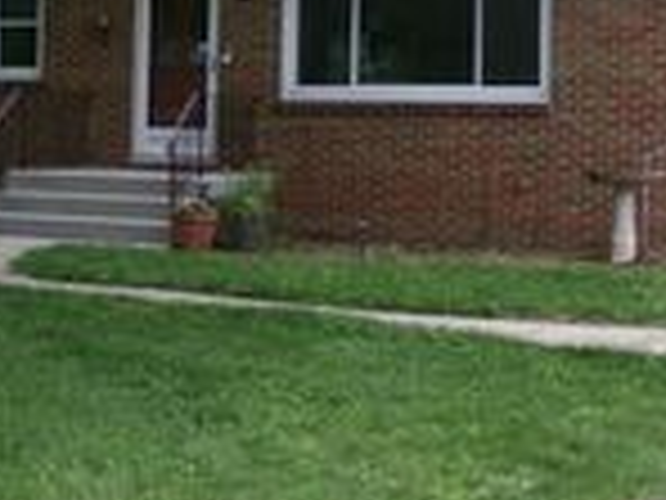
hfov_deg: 23.8
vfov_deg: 18.1
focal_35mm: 81
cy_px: 119
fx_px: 1558
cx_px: 153
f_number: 3.7
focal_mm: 4.3
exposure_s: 1/320
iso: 100
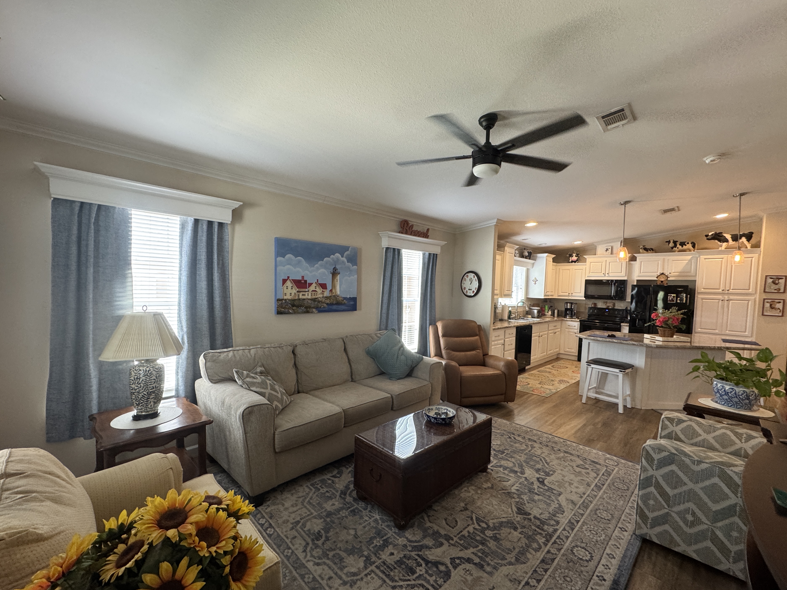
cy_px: 304
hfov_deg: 98.2
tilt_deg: -4.1
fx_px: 341
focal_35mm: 15
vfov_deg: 81.7
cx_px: 395
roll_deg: -1.7
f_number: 2.2
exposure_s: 1/60
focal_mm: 2.22
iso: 200
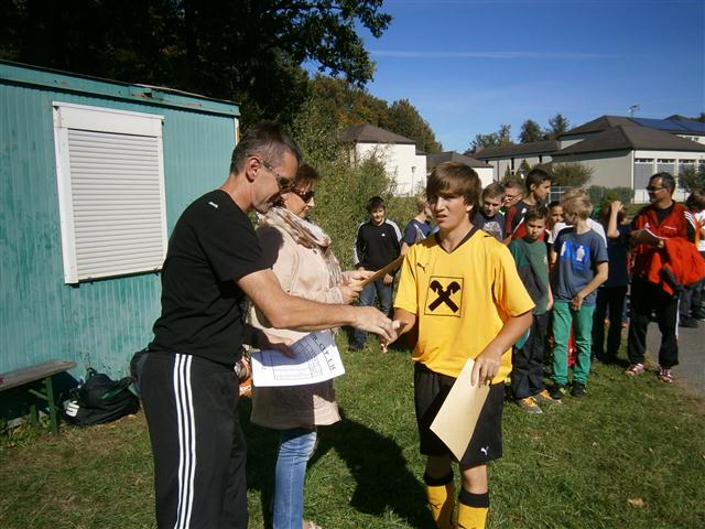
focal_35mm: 31
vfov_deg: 45.4
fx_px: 631
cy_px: 264
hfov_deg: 58.4
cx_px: 352
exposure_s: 1/2000
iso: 80
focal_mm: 5.5
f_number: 2.9
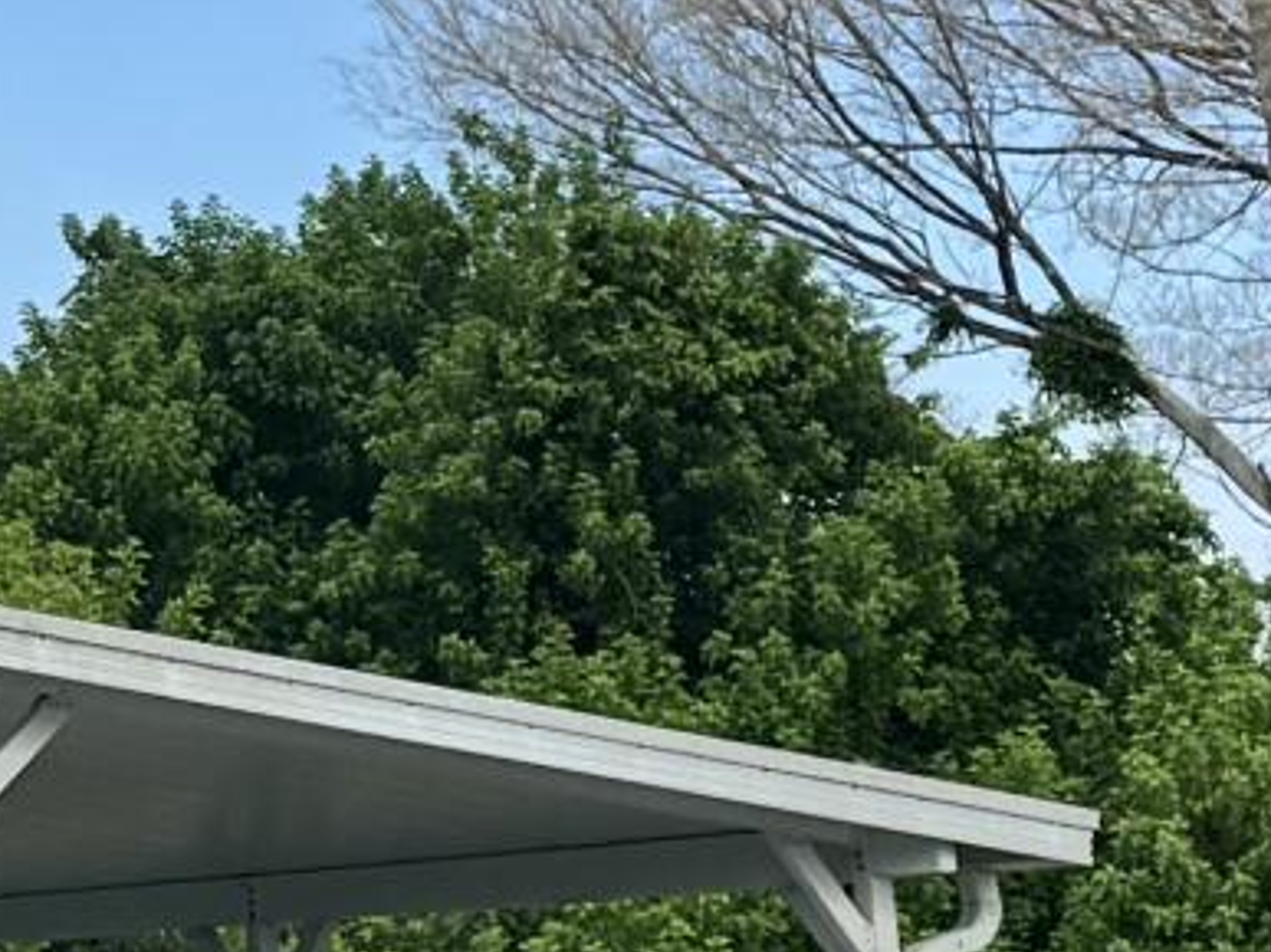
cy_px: -358
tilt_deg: +13.0
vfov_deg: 7.9
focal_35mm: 186
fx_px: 6827
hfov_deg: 10.1
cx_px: -929
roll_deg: +1.6
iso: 80
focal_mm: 6.76
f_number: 1.78
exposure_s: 1/3802
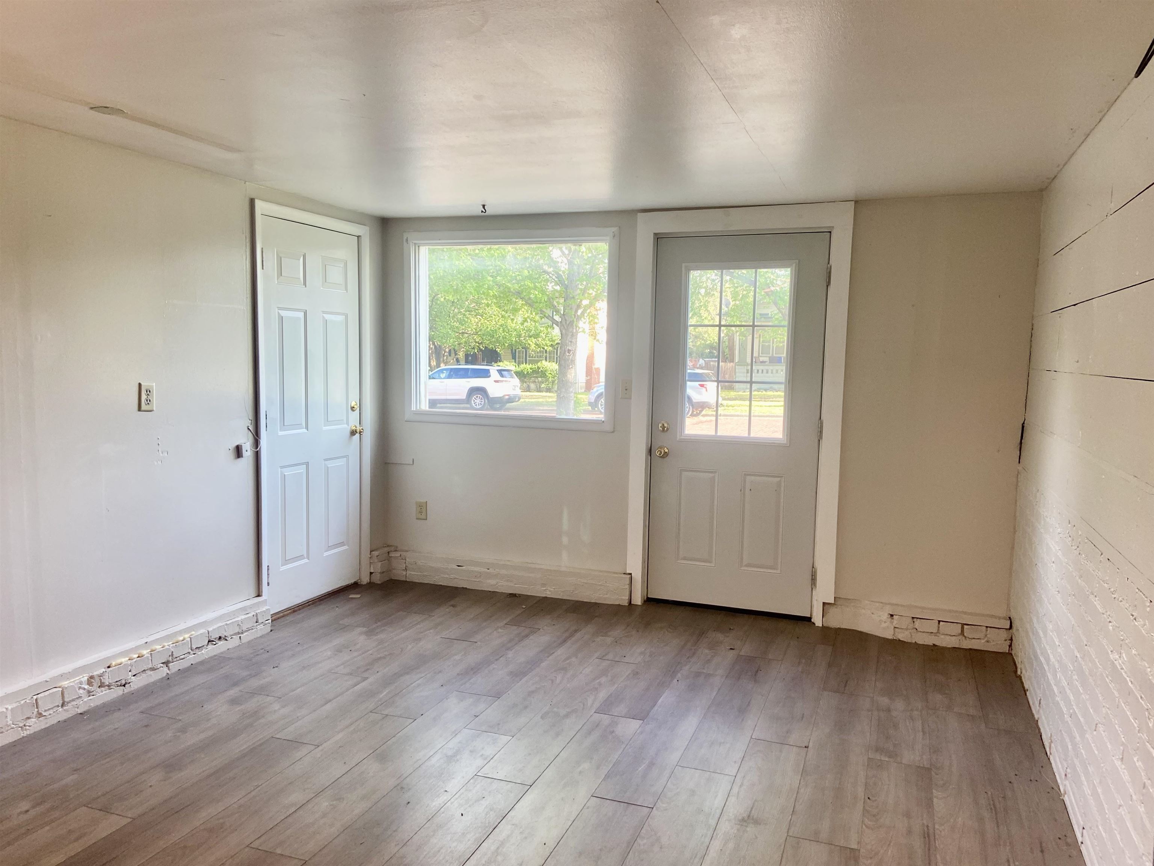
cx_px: 577
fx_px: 867
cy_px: 433
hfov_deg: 67.3
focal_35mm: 26
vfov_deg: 53.1
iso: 125
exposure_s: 1/120
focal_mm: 4.25
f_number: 1.8
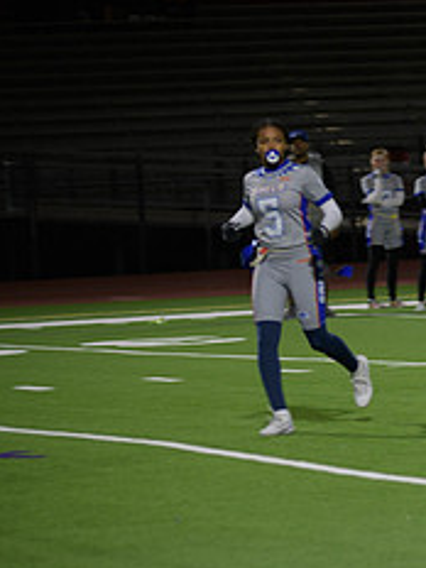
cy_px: 351
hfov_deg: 5.1
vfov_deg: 6.9
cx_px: 705
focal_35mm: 288
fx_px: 4726
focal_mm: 120
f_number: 2.8
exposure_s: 1/200
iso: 560
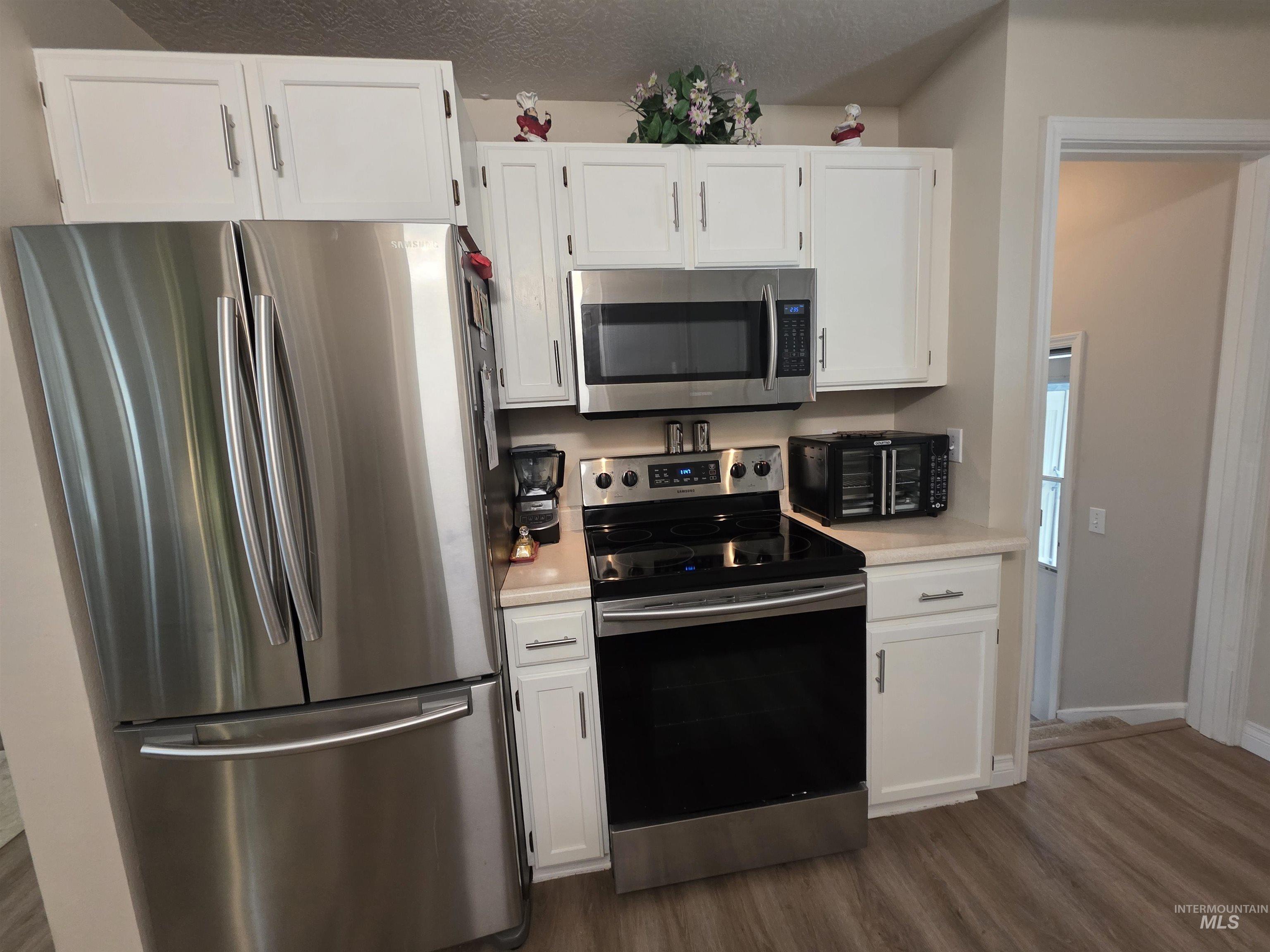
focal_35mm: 13
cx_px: 635
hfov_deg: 106.2
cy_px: 476
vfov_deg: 89.9
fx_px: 477
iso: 250
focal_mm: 2.2
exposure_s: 1/60
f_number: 1.9
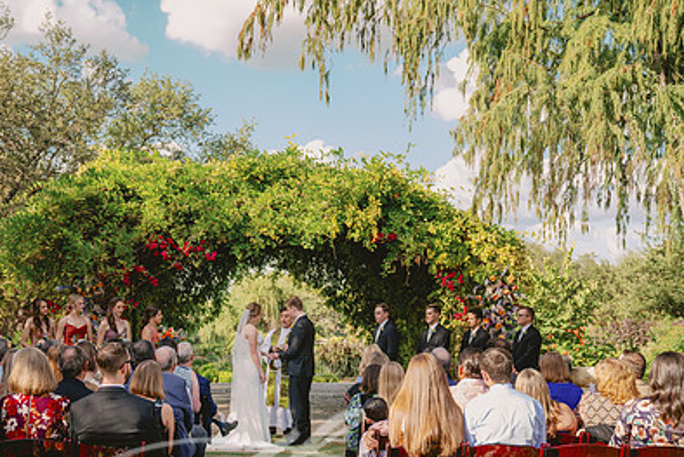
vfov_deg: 24.1
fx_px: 1064
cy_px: 310
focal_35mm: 56
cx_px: 266
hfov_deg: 35.5
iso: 200
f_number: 4
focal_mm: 38
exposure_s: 1/400
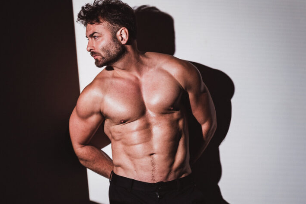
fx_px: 1096
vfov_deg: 10.6
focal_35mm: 129
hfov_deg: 15.9
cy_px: 115
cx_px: 141
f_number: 1.4
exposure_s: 1/1250
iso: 125
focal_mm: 85
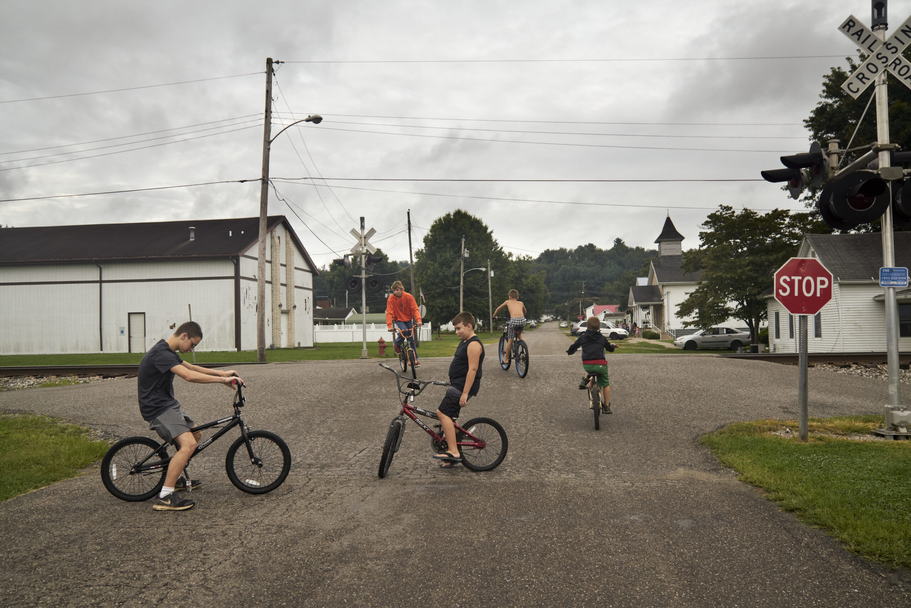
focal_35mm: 31
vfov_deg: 42.3
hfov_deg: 60.3
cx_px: 456
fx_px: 785
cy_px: 304
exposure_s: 1/400
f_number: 7.1
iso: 800
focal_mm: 31
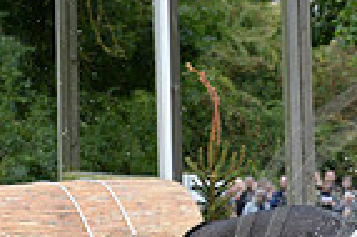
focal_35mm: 425
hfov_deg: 4.8
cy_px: 269
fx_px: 4210
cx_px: 484
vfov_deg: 3.2
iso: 2000
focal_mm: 105
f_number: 8
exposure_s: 1/1000
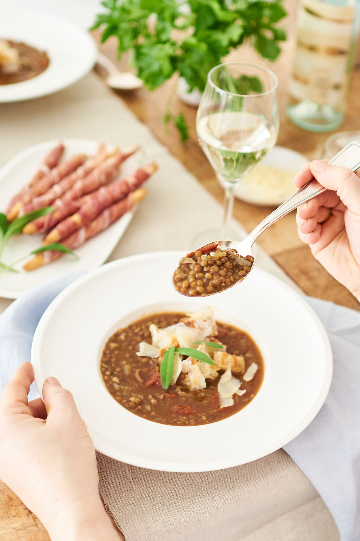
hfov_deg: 36.9
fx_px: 540
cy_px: 266
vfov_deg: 53.1
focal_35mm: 36
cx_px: 183
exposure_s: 1/800
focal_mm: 35
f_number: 2.2
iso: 640
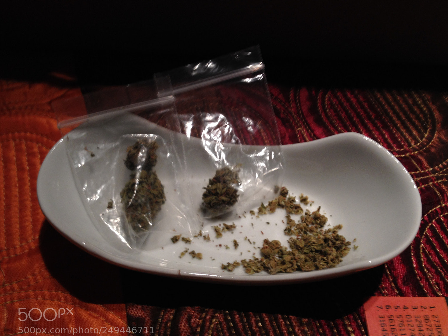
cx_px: 236
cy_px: 176
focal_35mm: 37
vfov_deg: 38.6
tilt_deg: -51.9
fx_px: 479
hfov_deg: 50.1
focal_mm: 4.28
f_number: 2.4
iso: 64
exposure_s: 1/20
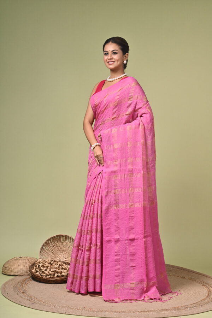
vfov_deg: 23.9
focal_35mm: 85
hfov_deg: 16.1
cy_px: 159
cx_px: 106
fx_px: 751
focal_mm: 85
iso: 400
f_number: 7.1
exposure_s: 1/160
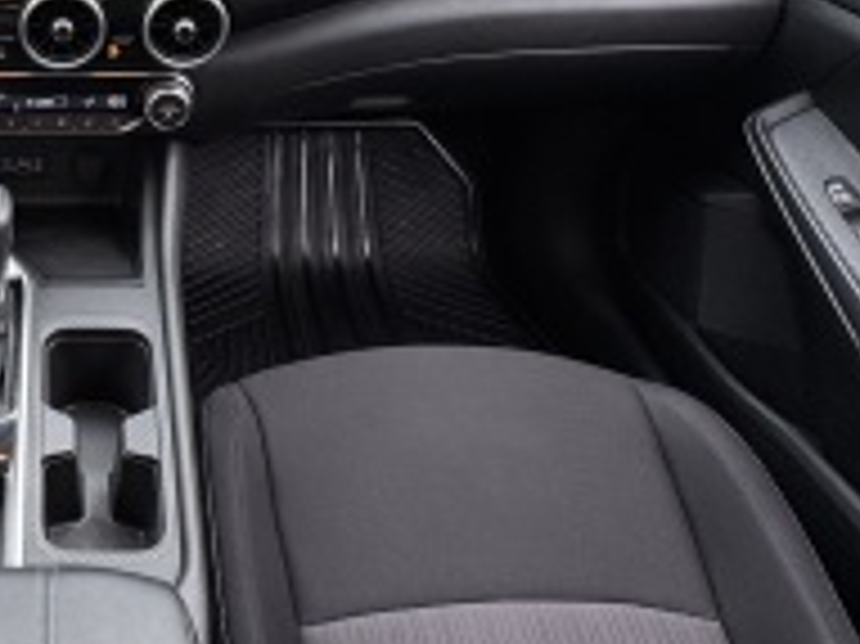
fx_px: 1092
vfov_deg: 30.9
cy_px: 32
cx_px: 41
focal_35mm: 44
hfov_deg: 39.0
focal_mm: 2.22
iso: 64
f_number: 2.2
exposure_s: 1/99
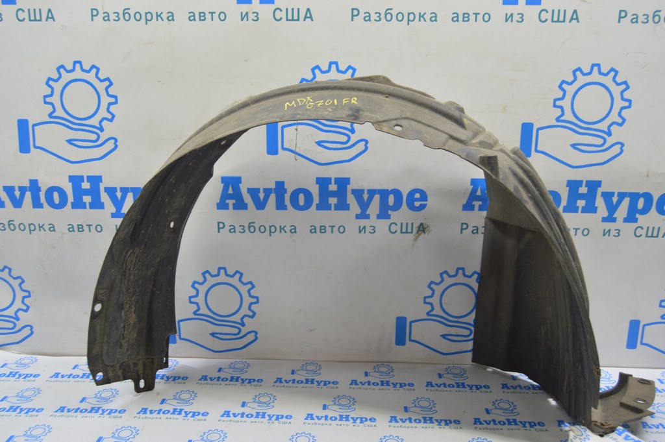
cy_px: 221
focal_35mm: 33
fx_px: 609
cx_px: 332
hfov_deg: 57.3
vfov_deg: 39.9
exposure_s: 1/20
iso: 400
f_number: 5.6
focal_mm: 22
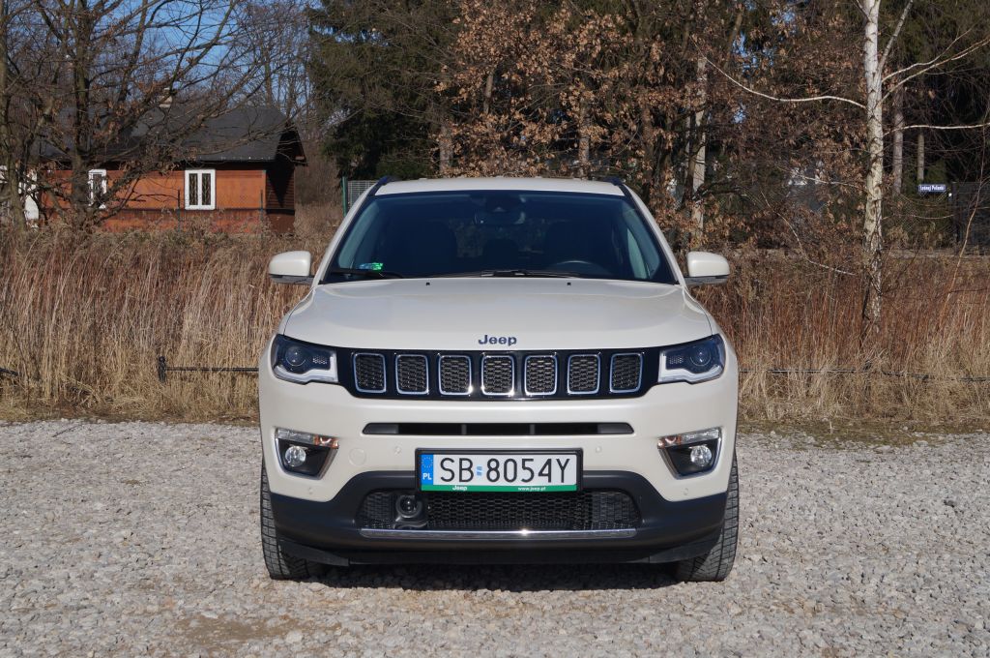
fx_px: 1442
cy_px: 329
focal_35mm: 52
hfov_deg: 37.9
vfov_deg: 25.7
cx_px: 495
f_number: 9
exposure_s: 1/500
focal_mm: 35
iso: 100
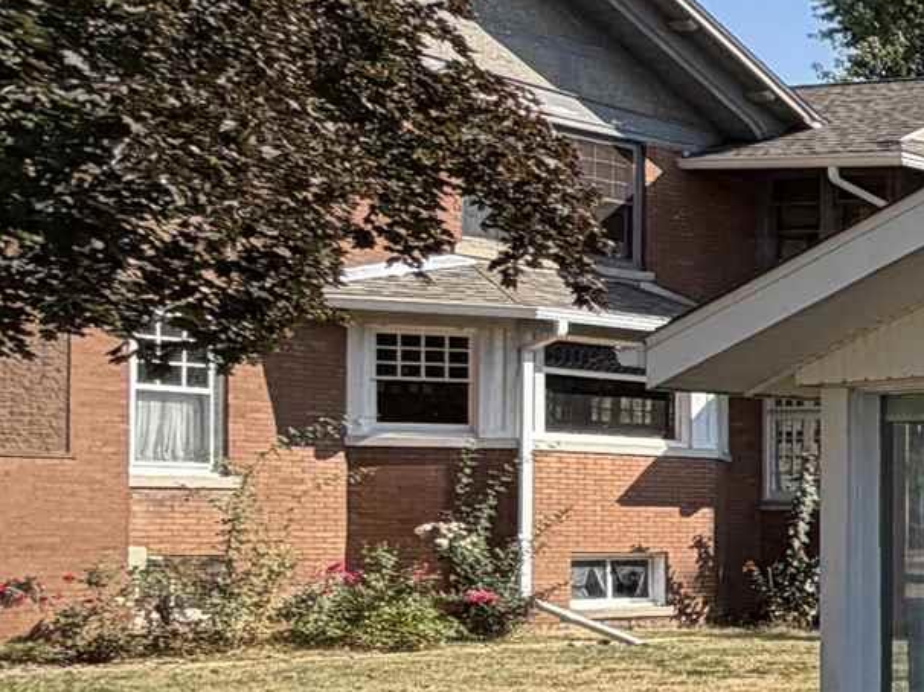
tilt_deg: +1.2
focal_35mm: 71
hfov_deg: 15.9
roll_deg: +0.0
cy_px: 523
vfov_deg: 20.5
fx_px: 1894
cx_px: 2121
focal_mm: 2.22
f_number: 2.2
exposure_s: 1/770
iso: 32
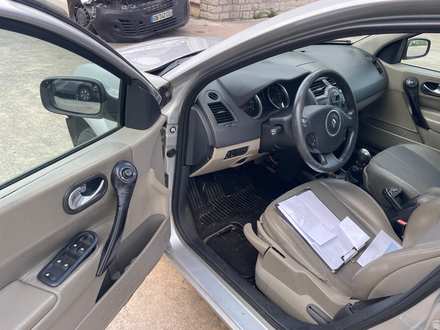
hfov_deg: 67.3
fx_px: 330
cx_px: 220
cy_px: 165
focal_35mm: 26
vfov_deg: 53.1
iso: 32
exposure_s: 1/437
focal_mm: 4.2
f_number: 1.6
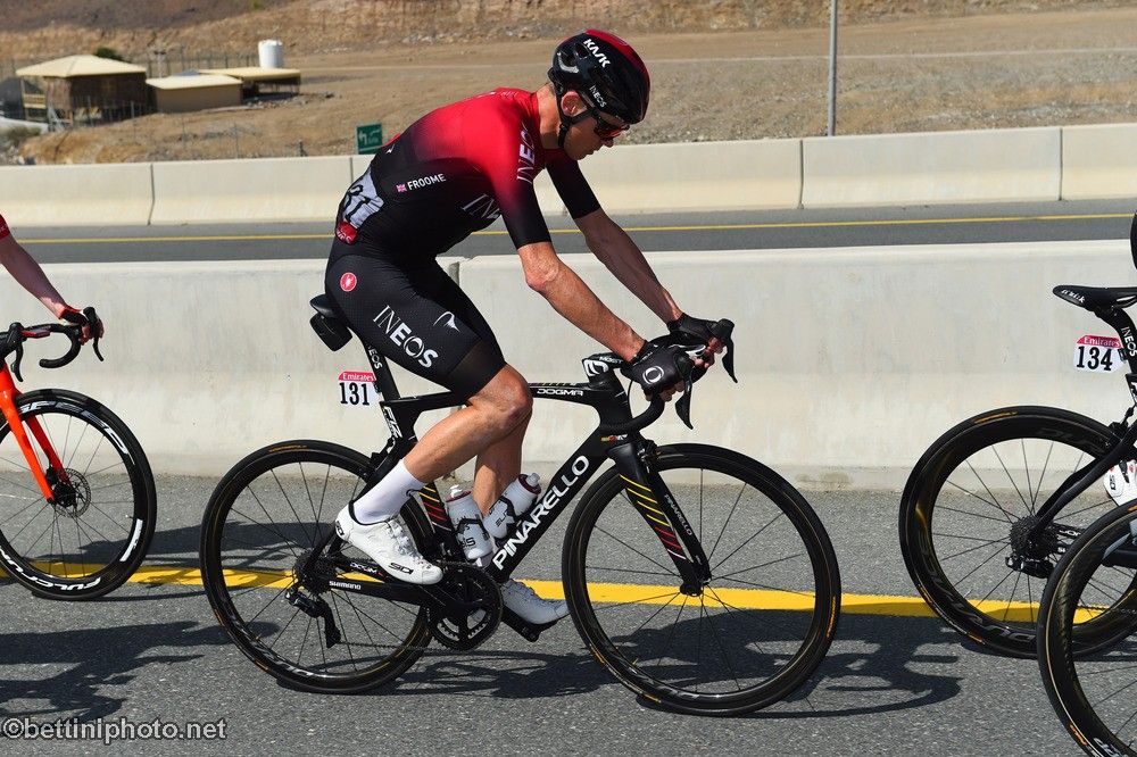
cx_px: 568
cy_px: 378
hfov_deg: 33.4
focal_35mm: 60
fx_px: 1894
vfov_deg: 22.6
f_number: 6.3
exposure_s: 1/1600
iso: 320
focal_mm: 60
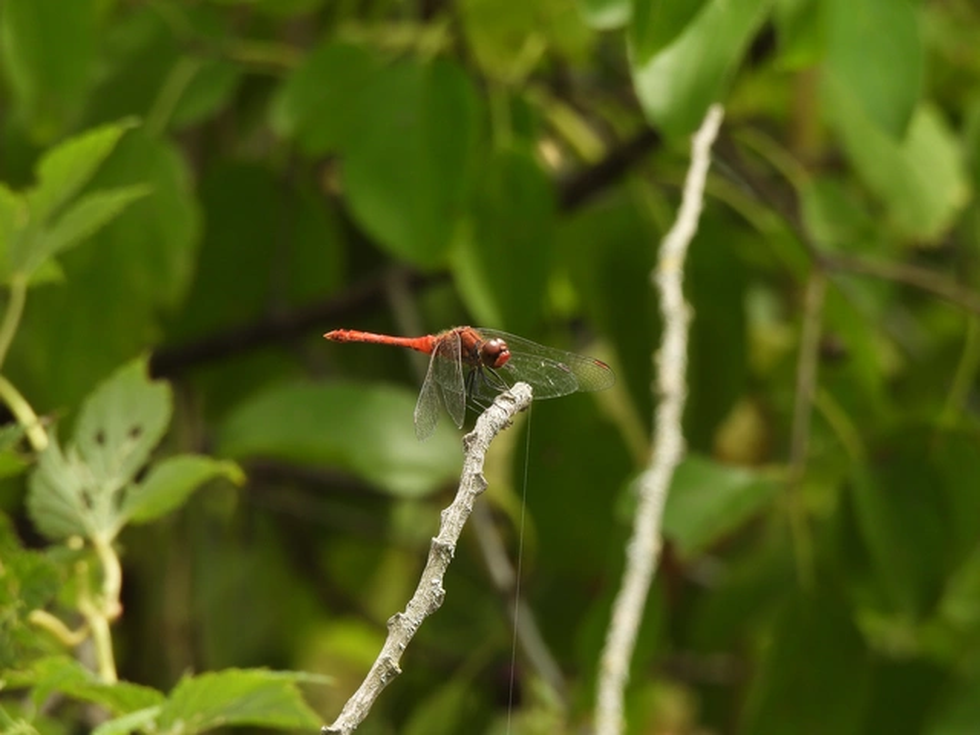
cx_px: 490
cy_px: 368
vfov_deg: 1.9
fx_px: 22648
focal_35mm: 800
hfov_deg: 2.5
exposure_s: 1/160
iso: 100
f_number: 6.3
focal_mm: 143
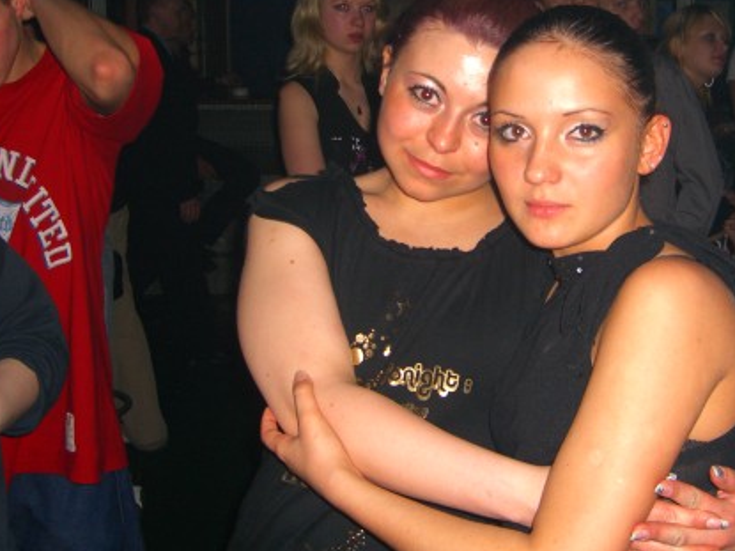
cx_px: 448
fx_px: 1167
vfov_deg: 26.4
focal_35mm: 55
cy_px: 184
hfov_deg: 34.8
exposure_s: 1/60
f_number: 2.8
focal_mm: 7.9
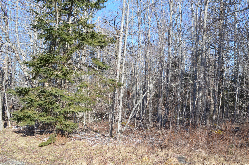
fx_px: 242
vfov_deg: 37.6
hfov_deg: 54.1
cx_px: 150
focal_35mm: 35
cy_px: 93
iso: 800
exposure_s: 1/1000
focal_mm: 18
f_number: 8
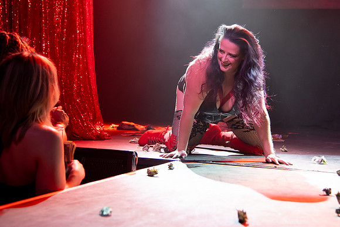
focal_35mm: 71
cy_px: 86
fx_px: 674
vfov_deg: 19.0
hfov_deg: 28.3
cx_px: 197
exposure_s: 1/160
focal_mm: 52
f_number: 4
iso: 4000
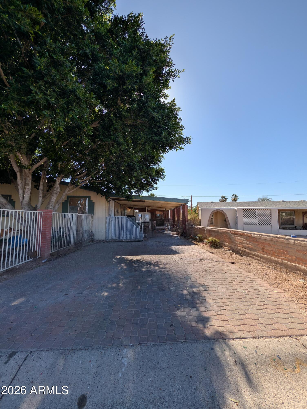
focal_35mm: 12
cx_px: 154
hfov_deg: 94.6
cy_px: 204
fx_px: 142
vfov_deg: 110.5
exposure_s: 1/2577
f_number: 1.7
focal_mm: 2.02
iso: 54
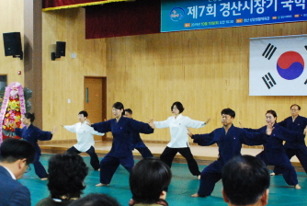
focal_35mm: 66
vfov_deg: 20.6
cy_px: 128
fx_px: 564
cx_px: 134
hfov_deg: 30.4
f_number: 6.3
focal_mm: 21
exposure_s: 1/60
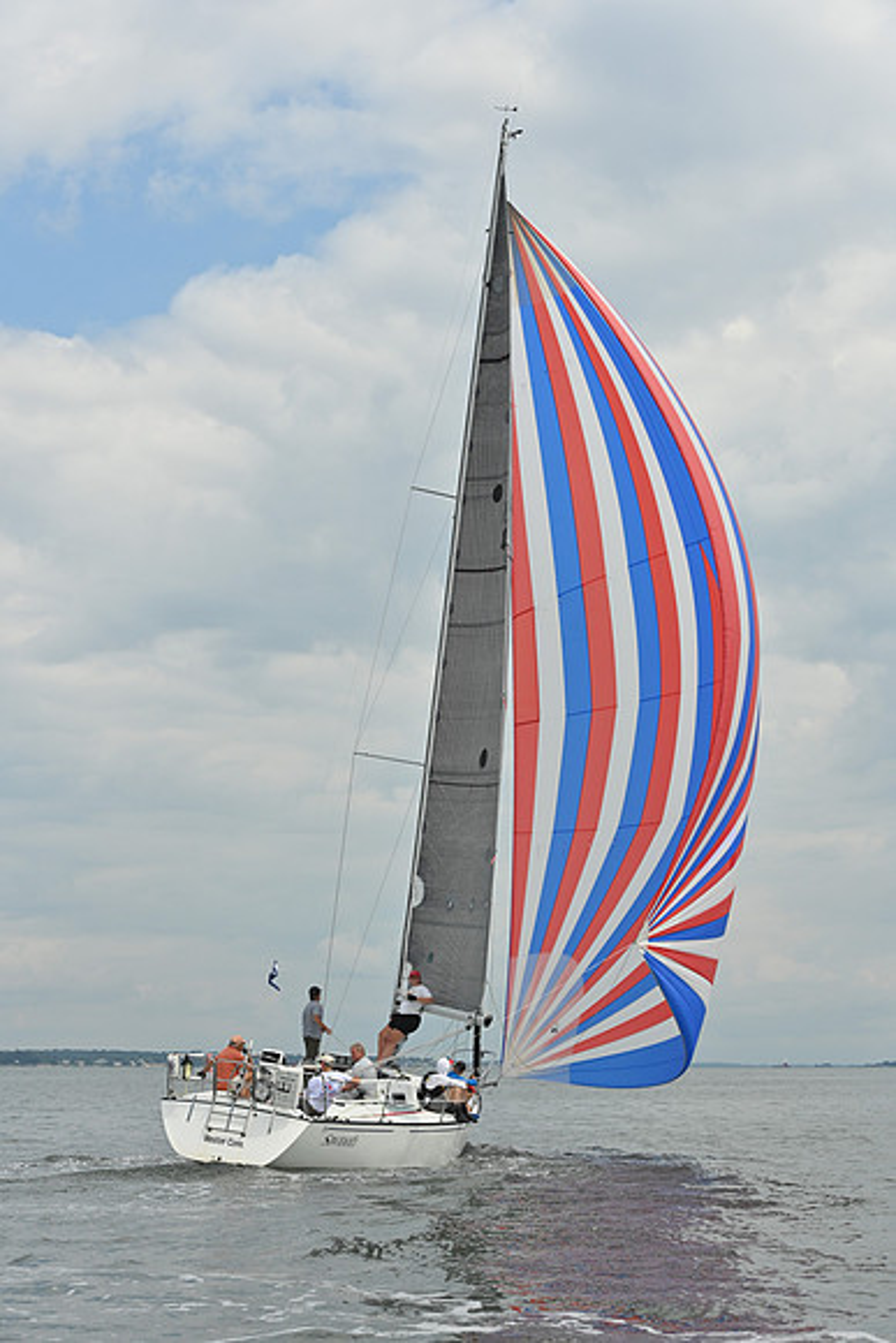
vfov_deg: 28.8
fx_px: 2612
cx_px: 448
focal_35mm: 70
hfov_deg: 19.5
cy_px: 672
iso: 320
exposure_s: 1/1250
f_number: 9
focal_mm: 70
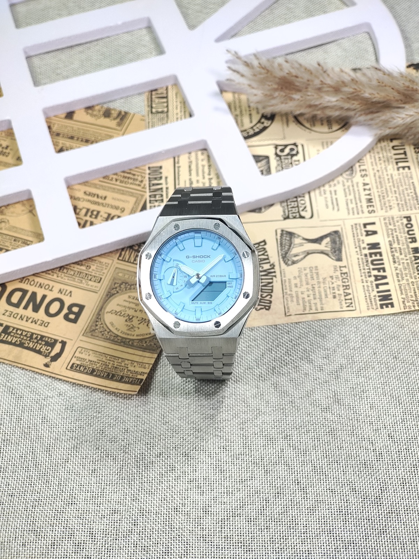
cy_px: 280
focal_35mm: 50
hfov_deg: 29.1
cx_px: 210
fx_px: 807
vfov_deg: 38.2
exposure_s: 1/100
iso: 75
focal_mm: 7.55
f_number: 2.08
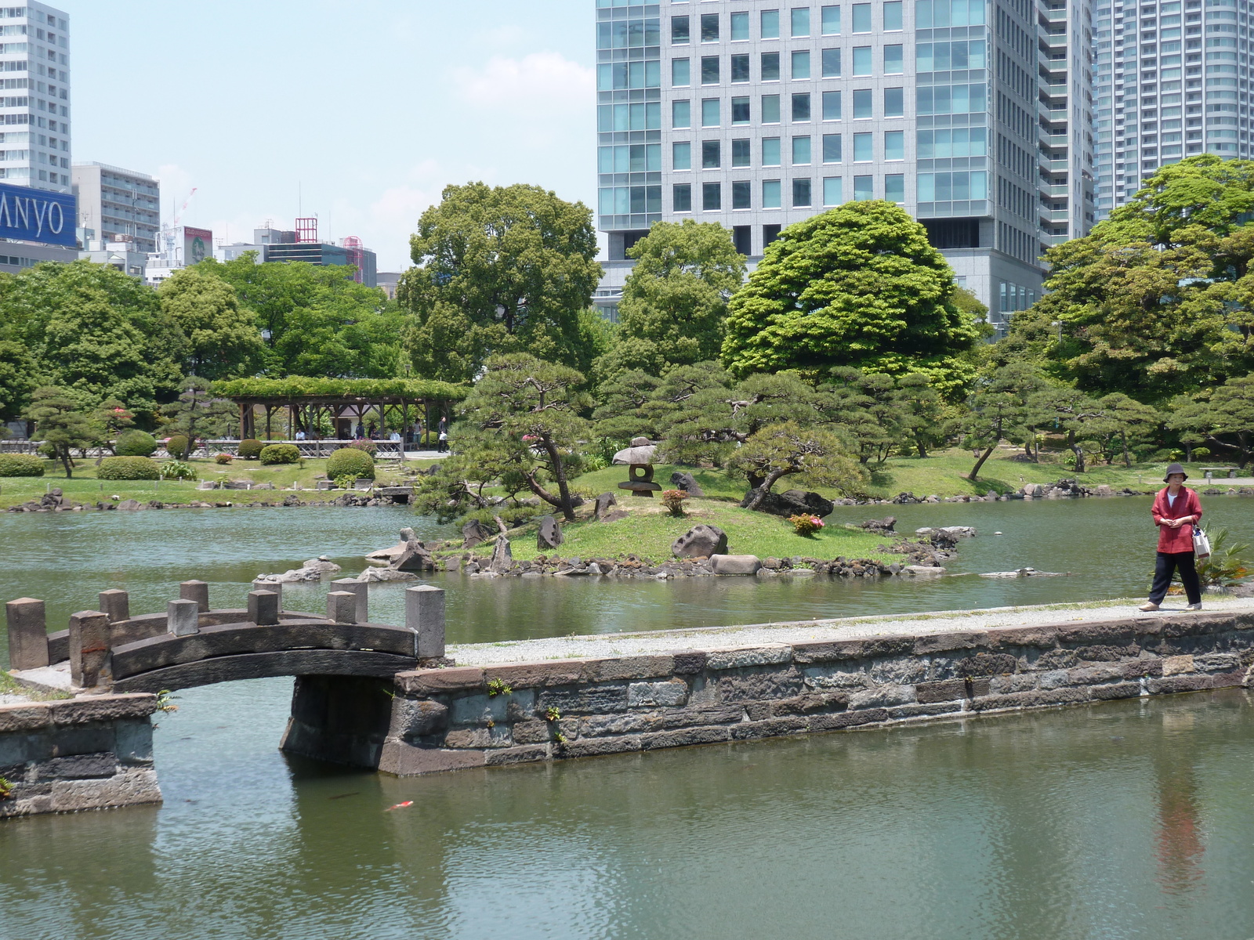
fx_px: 2282
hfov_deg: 30.7
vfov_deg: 23.3
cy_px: 470
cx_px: 627
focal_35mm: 63
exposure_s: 1/320
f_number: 4
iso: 80
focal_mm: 10.3
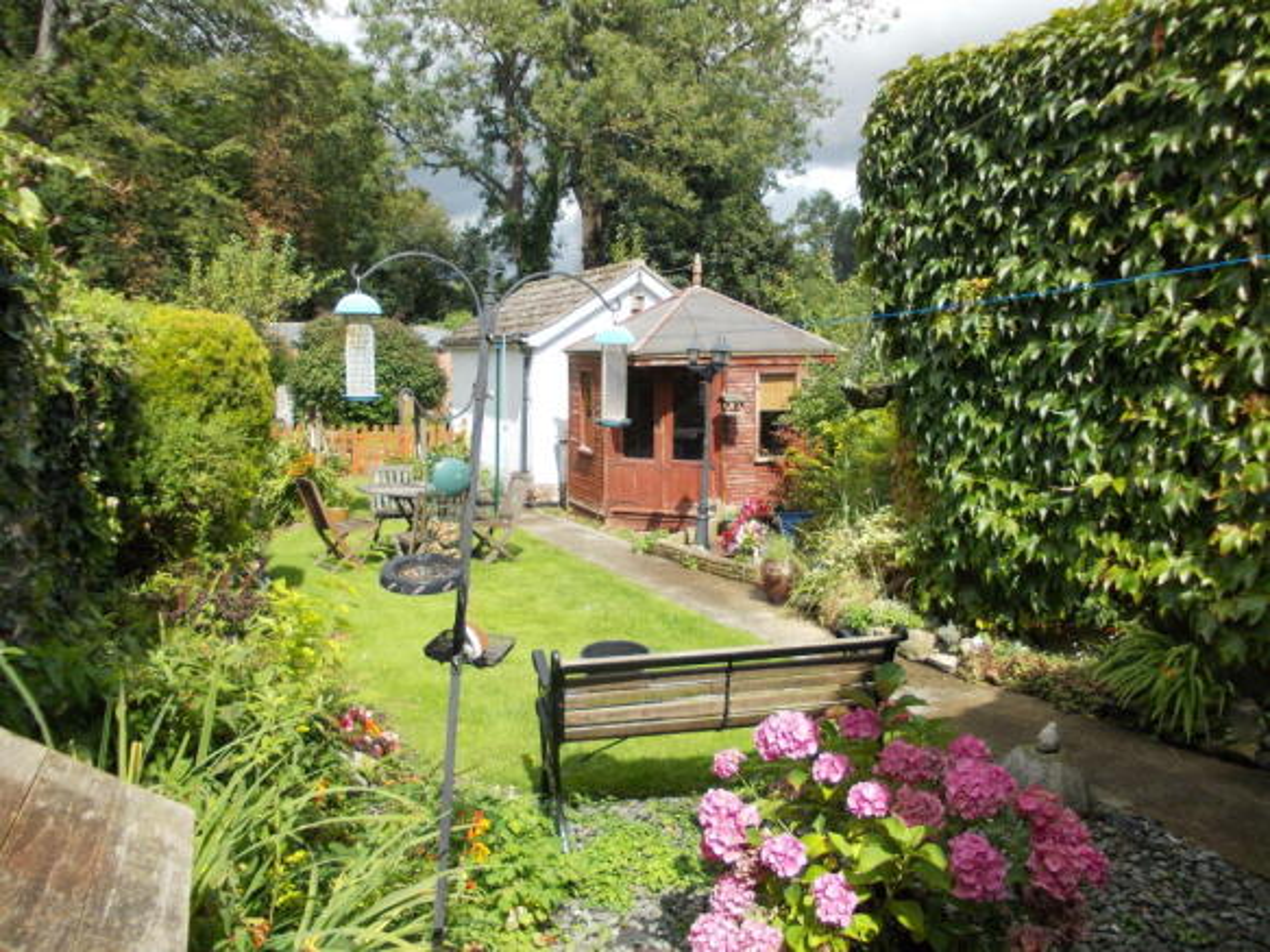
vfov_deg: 49.7
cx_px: 635
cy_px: 476
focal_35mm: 28
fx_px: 1027
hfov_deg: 63.5
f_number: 5.4
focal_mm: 4
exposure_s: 1/160
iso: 80
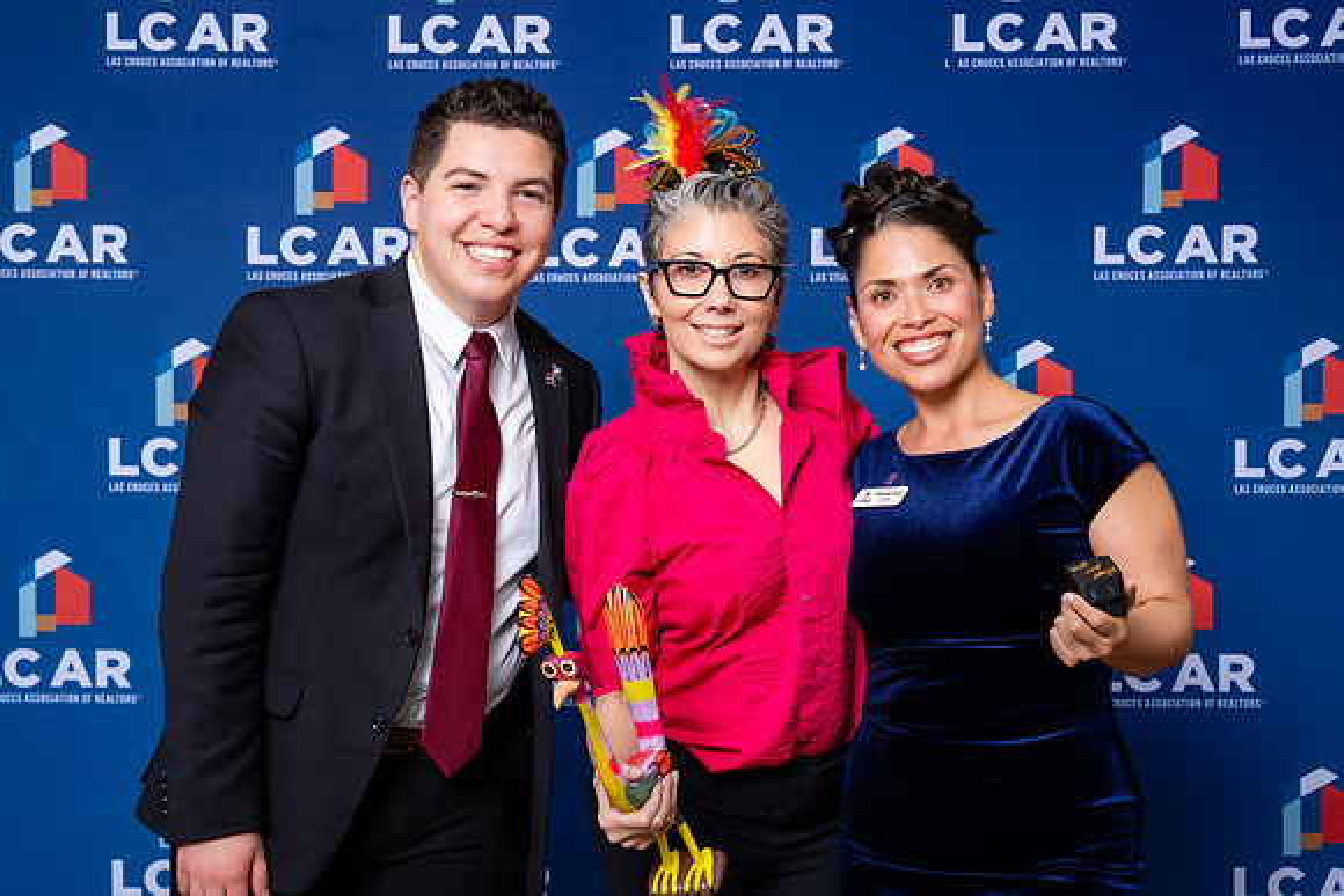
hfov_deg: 33.0
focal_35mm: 61
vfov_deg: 22.4
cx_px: 645
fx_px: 2269
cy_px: 460
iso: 500
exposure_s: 1/200
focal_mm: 58
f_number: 5.6
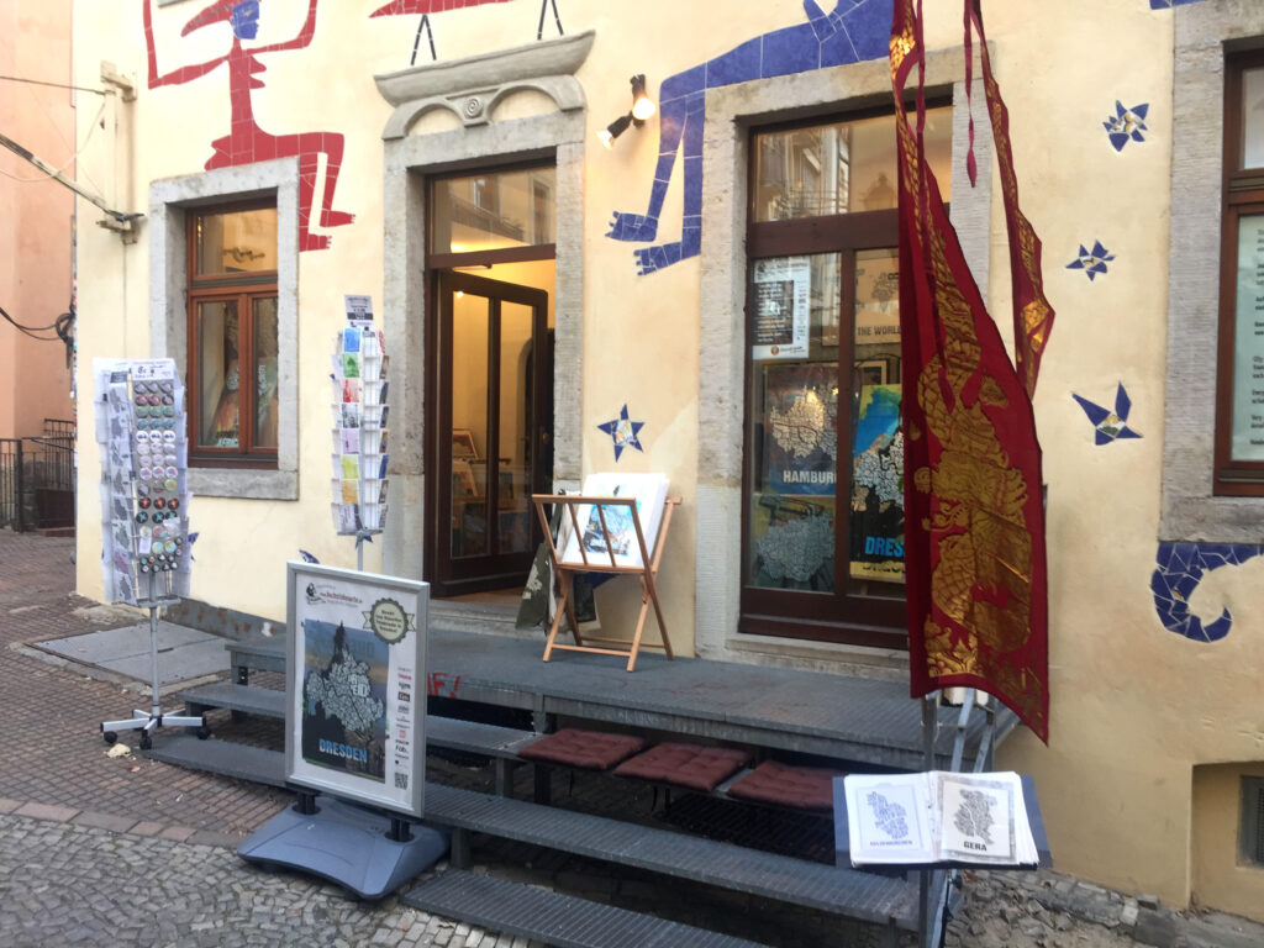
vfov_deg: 48.2
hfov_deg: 61.7
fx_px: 1059
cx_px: 632
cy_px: 474
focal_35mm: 29
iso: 32
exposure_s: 1/50
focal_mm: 4.15
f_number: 2.2
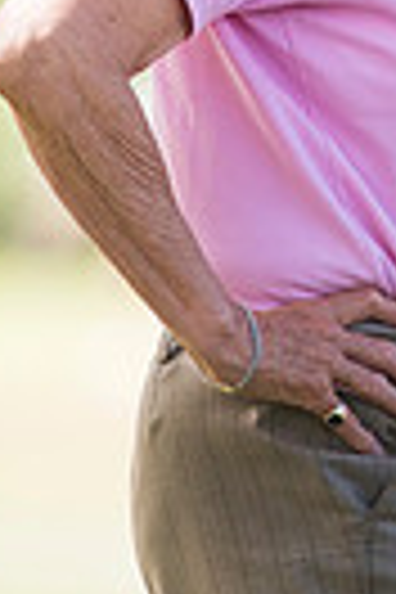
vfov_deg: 2.0
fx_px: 16911
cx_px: 322
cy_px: -405
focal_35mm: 1025
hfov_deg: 1.3
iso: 400
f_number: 4
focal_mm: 300
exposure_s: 1/1000
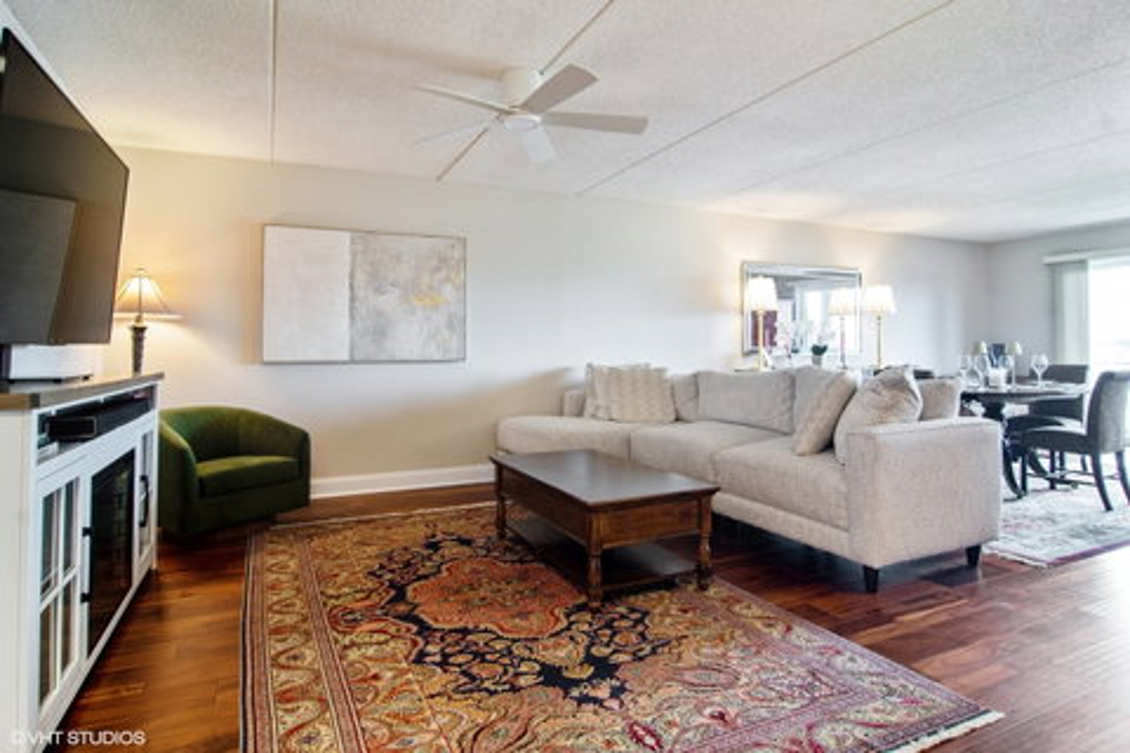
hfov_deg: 90.0
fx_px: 565
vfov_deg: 67.4
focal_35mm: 18
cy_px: 376
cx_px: 565
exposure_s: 1/3
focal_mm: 12
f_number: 8
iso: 200
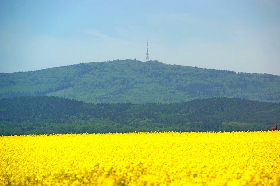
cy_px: 93
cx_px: 140
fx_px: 2099
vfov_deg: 5.1
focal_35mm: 270
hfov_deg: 7.6
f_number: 8
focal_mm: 180
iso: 100
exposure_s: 1/400
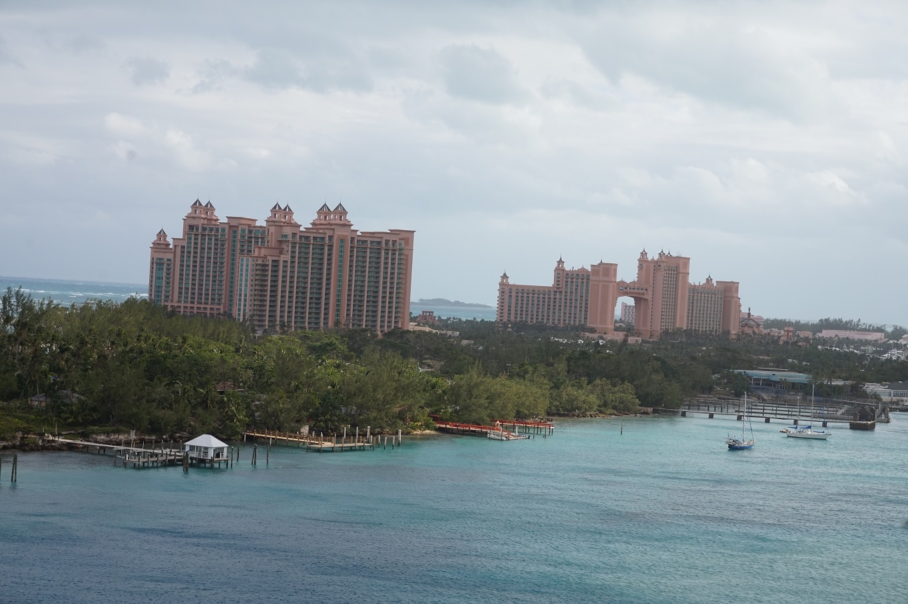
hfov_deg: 27.0
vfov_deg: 18.2
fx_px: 1891
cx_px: 454
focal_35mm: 75
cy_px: 302
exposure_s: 1/100
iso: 100
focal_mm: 50
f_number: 14
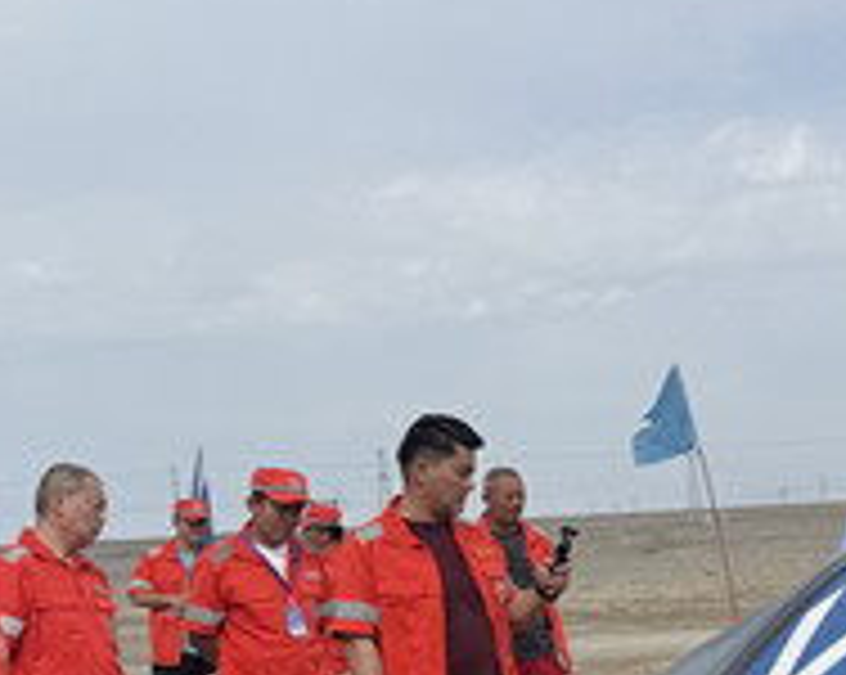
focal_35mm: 76
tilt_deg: -1.9
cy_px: 637
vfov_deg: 19.7
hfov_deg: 23.8
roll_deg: +5.4
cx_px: 891
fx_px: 1901
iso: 80
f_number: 1.78
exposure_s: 1/6173
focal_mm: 6.76
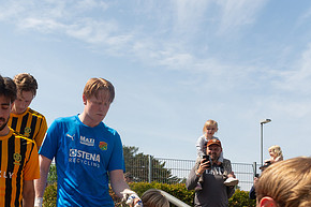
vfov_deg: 26.6
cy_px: 206
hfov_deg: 39.4
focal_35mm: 48
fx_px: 414
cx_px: 60
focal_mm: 24
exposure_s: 1/1250
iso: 220
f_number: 5
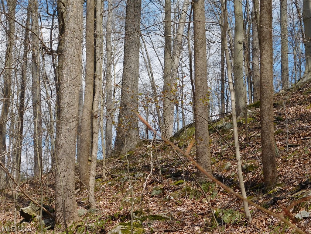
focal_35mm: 71
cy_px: 117
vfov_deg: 20.7
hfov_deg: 27.4
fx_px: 638
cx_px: 156
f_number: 4.3
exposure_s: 1/800
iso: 125
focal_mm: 12.6
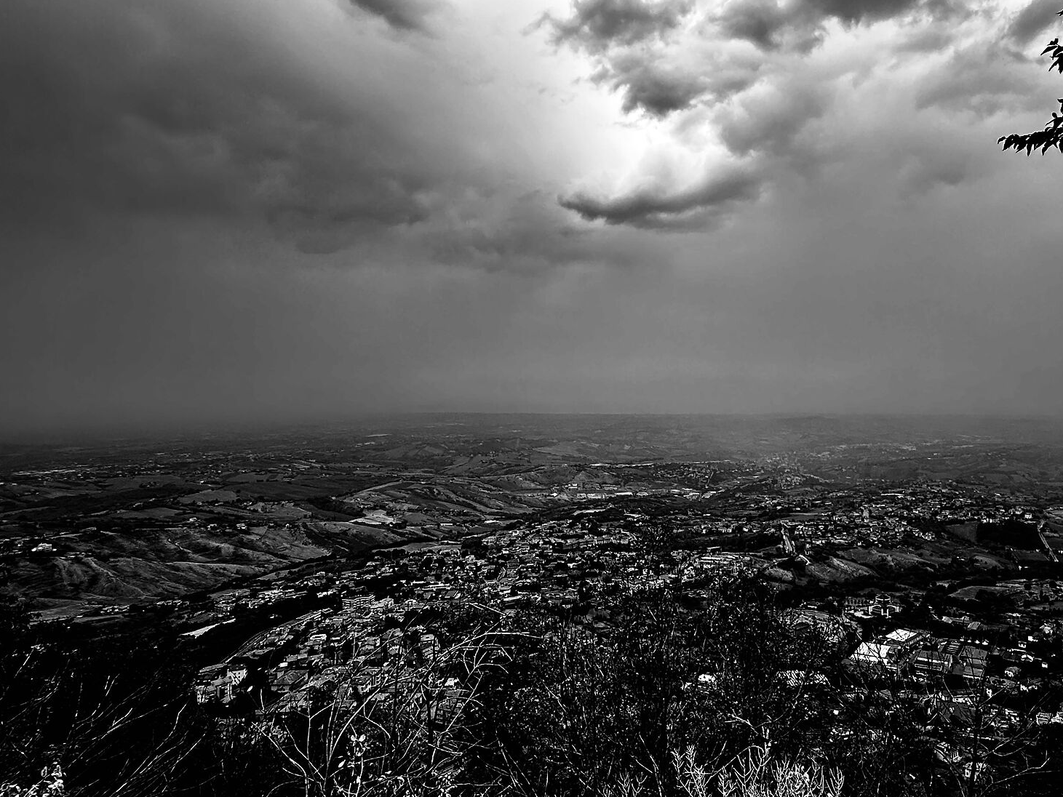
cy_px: 374
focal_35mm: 23
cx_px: 729
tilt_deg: +1.0
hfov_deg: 71.2
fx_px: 706
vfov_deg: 58.8
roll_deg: +0.4
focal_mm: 2.22
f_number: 2.2
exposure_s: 1/498
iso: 40
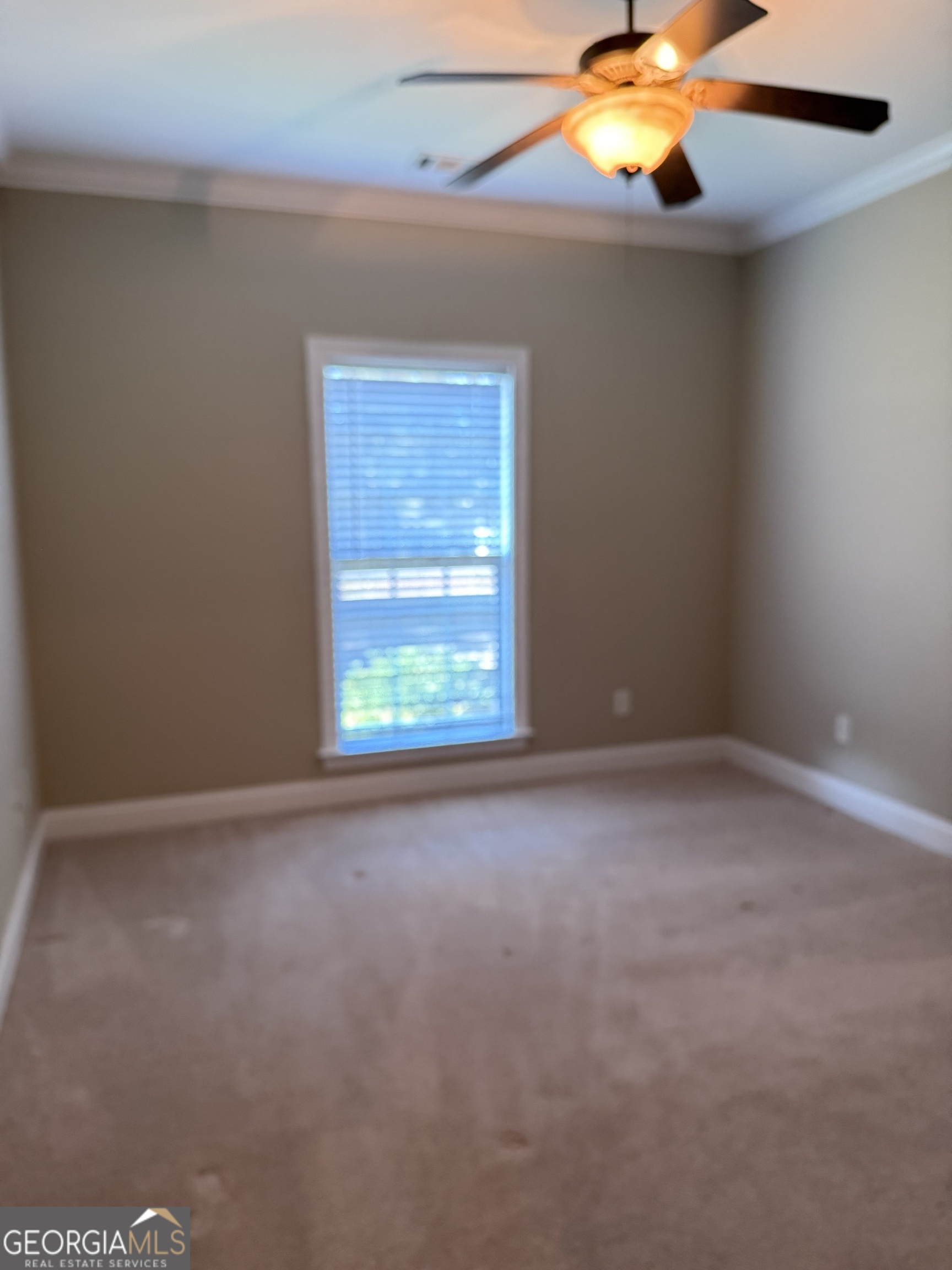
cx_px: 476
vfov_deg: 71.6
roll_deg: +0.6
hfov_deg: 56.8
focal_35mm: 24
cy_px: 635
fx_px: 880
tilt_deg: -8.5
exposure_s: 1/60
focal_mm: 6.76
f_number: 1.78
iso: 500
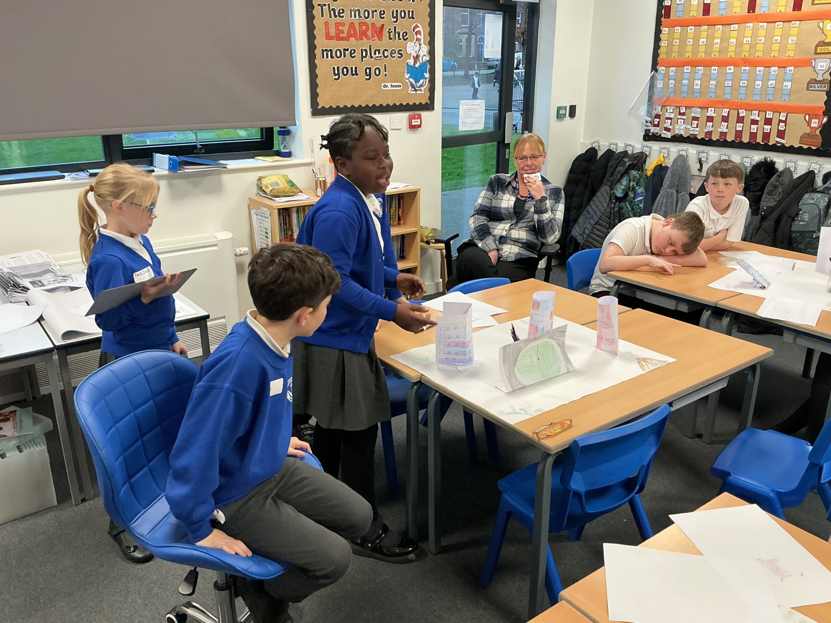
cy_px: 312
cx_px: 416
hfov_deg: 61.7
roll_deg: -0.5
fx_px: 696
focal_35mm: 29
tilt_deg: -18.4
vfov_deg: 48.2
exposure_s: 1/60
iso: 125
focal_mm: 3
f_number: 1.8
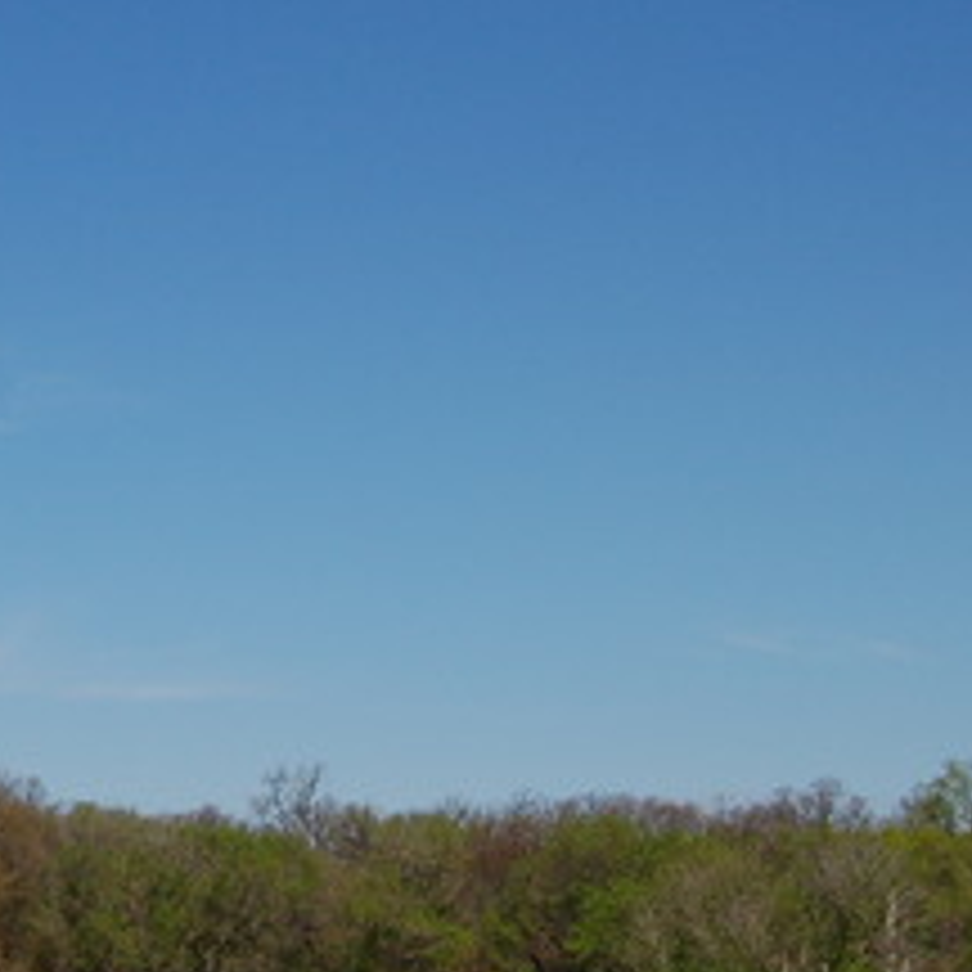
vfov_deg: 17.7
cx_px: -176
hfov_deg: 17.0
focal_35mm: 98
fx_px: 3113
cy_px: 477
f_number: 11
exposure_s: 1/500
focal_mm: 26
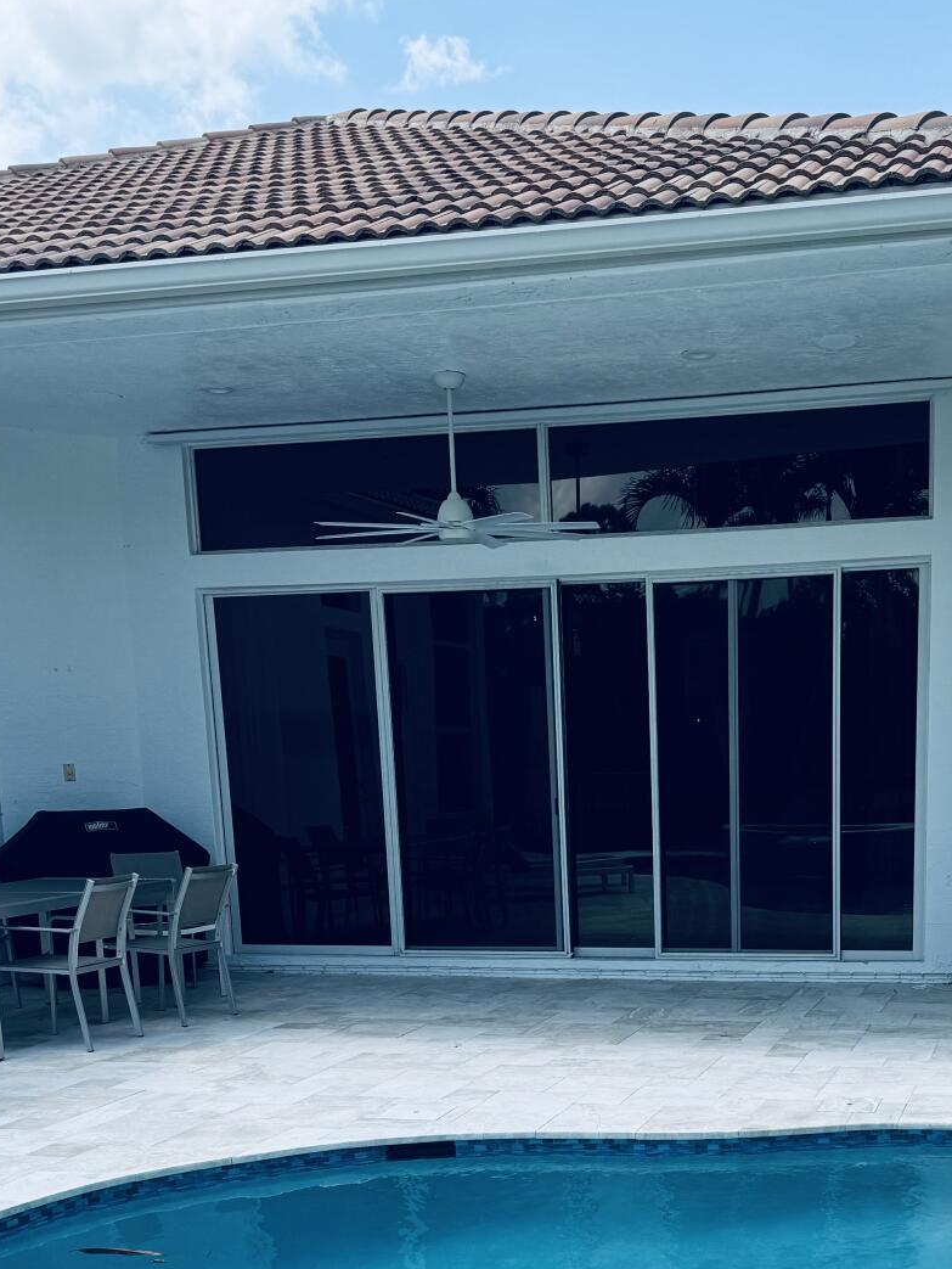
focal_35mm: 46
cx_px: 687
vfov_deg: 38.9
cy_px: 1095
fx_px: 1686
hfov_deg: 31.1
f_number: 1.78
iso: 80
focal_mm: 6.86
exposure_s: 1/4310
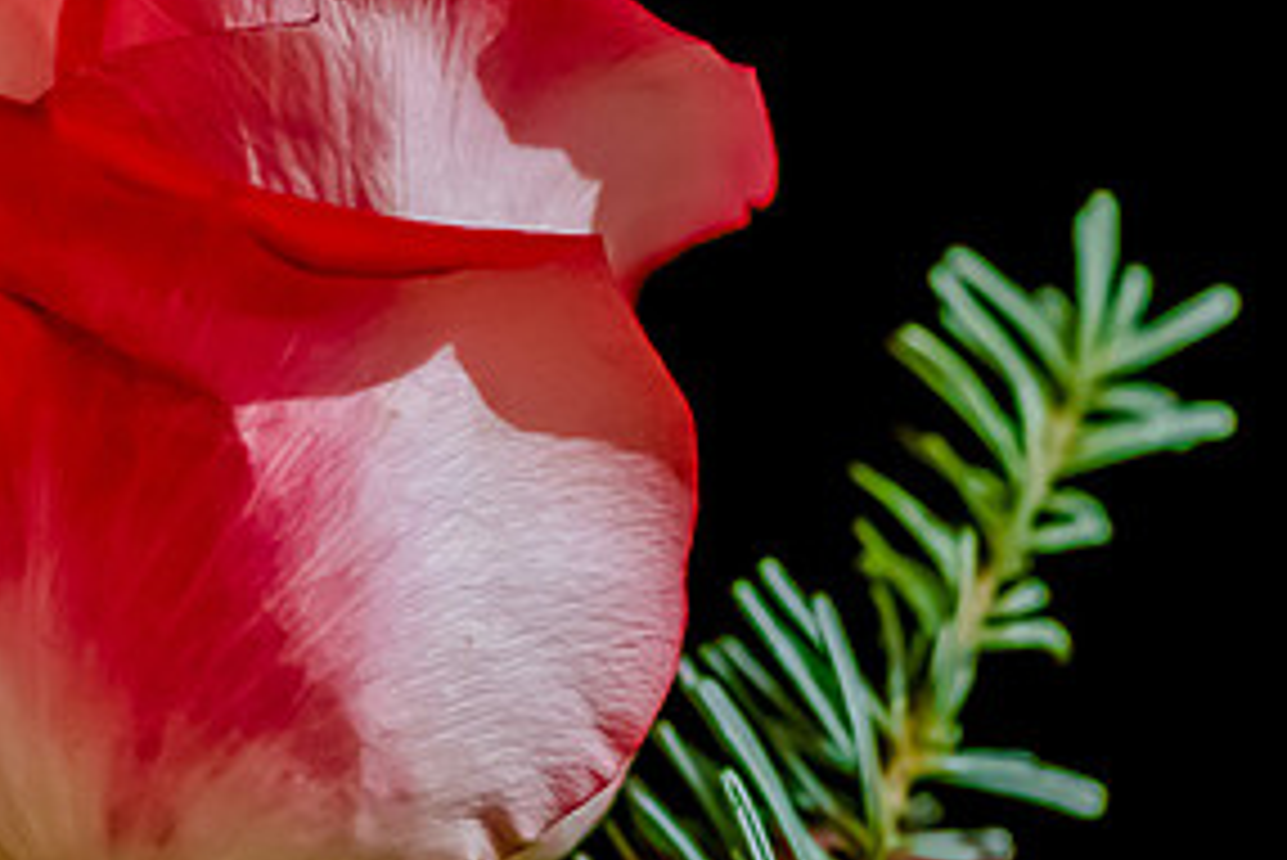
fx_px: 13234
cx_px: 396
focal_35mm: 370
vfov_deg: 3.7
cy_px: 369
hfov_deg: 5.6
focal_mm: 105
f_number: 3.5
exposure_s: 1/125
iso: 4000
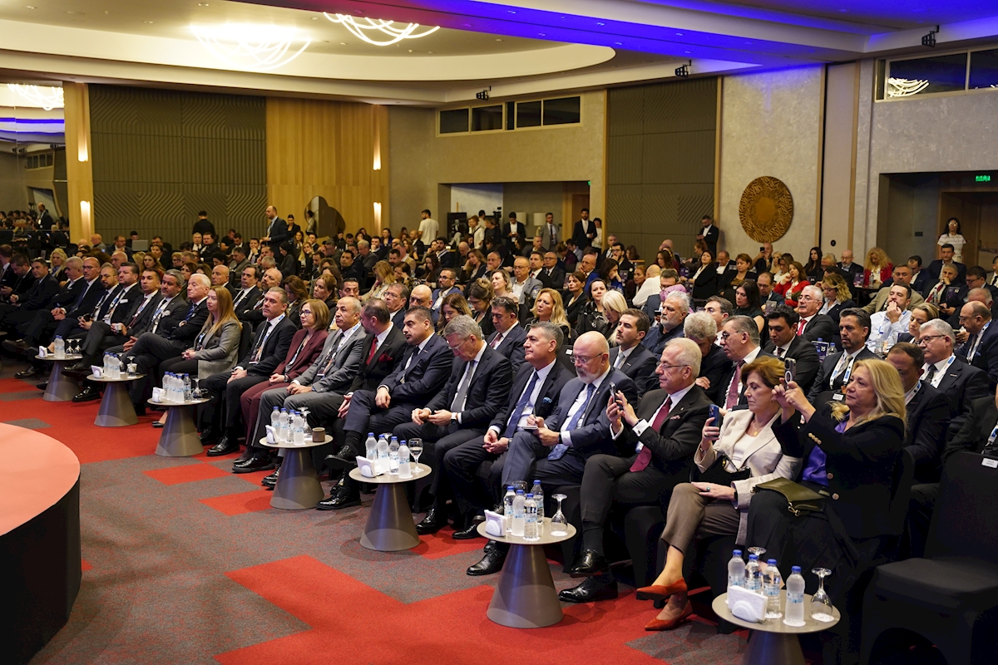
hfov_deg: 48.0
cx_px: 499
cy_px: 332
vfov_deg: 33.1
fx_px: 1120
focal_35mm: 40
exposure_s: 1/160
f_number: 2.8
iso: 2000
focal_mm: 40.4
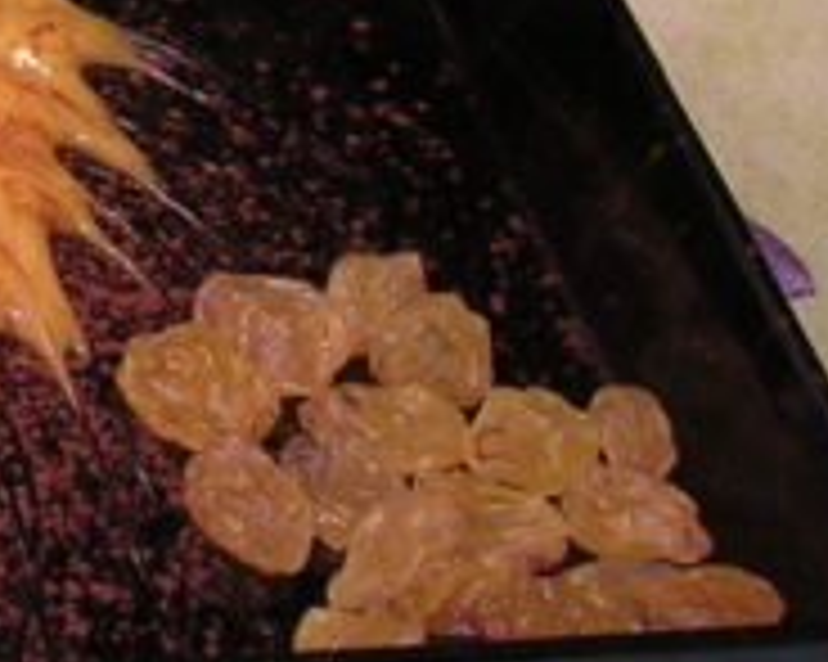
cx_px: -446
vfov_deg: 9.8
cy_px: -194
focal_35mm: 155
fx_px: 3796
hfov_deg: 11.9
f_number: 2.8
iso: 100
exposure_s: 1/30
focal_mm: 5.8
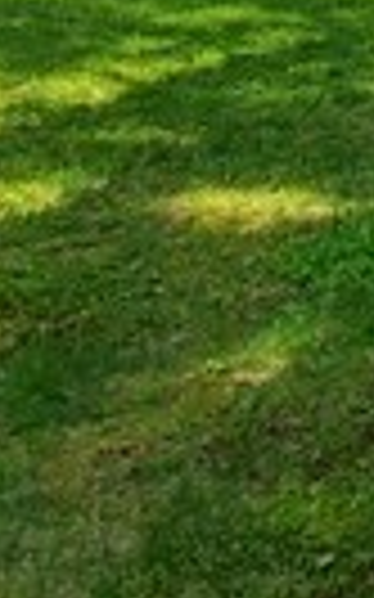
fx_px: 1731
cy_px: -405
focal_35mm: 106
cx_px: 892
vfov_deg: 17.0
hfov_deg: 10.6
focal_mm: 1.8
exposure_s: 1/318
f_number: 2.2
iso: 50
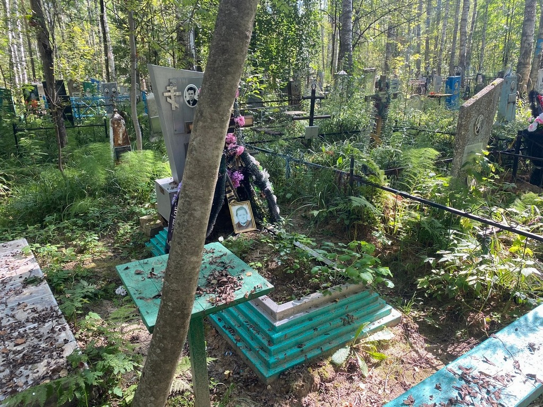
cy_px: 204
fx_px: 408
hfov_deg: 67.3
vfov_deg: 53.1
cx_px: 272
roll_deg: +0.7
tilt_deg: -17.4
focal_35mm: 26
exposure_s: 1/122
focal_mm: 4.25
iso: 40
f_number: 1.8
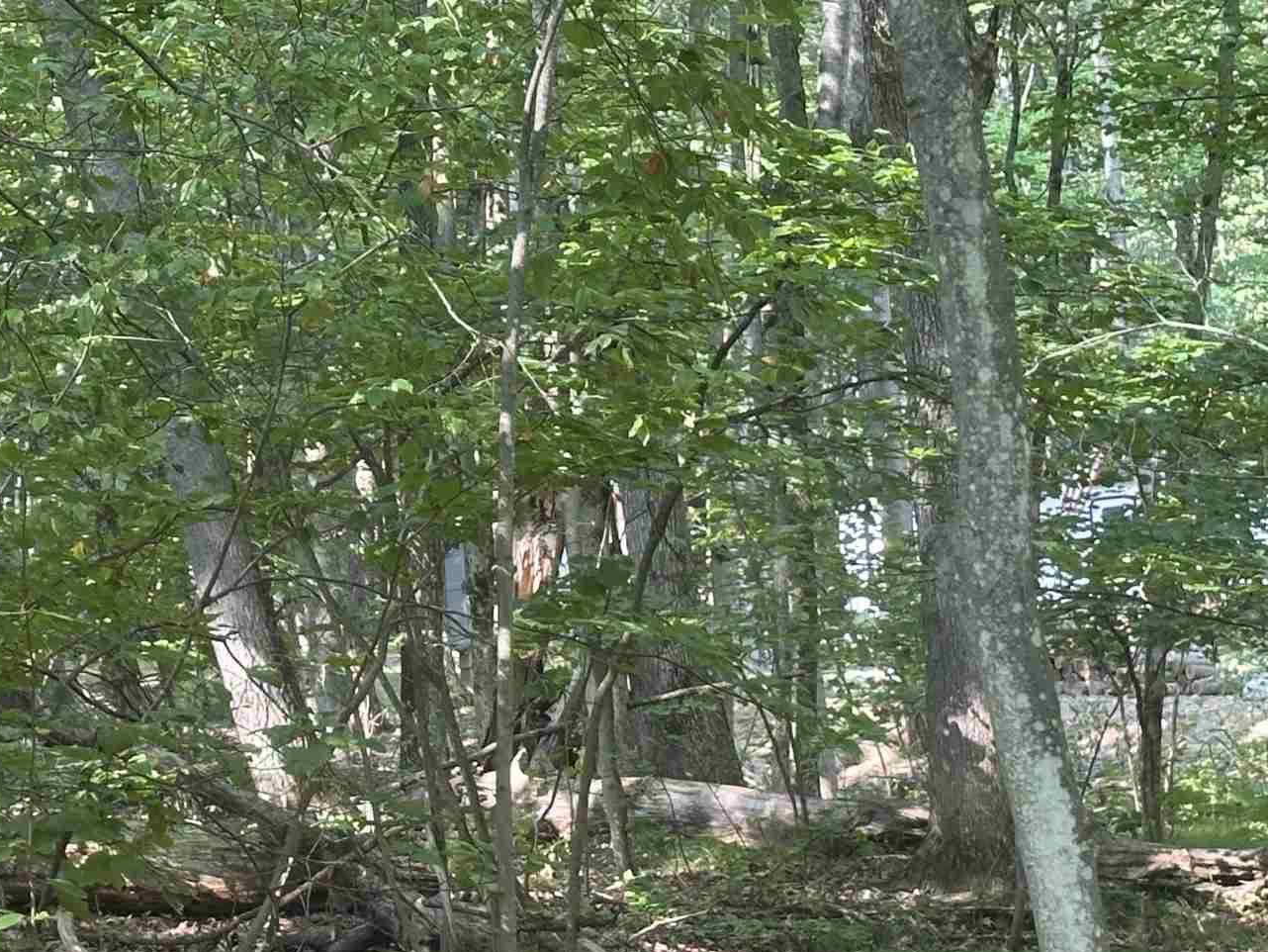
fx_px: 4213
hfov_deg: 17.1
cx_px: 461
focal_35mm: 115
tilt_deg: +2.5
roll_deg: +2.8
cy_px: 776
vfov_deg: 12.8
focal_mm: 6.86
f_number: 1.78
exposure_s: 1/82
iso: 80
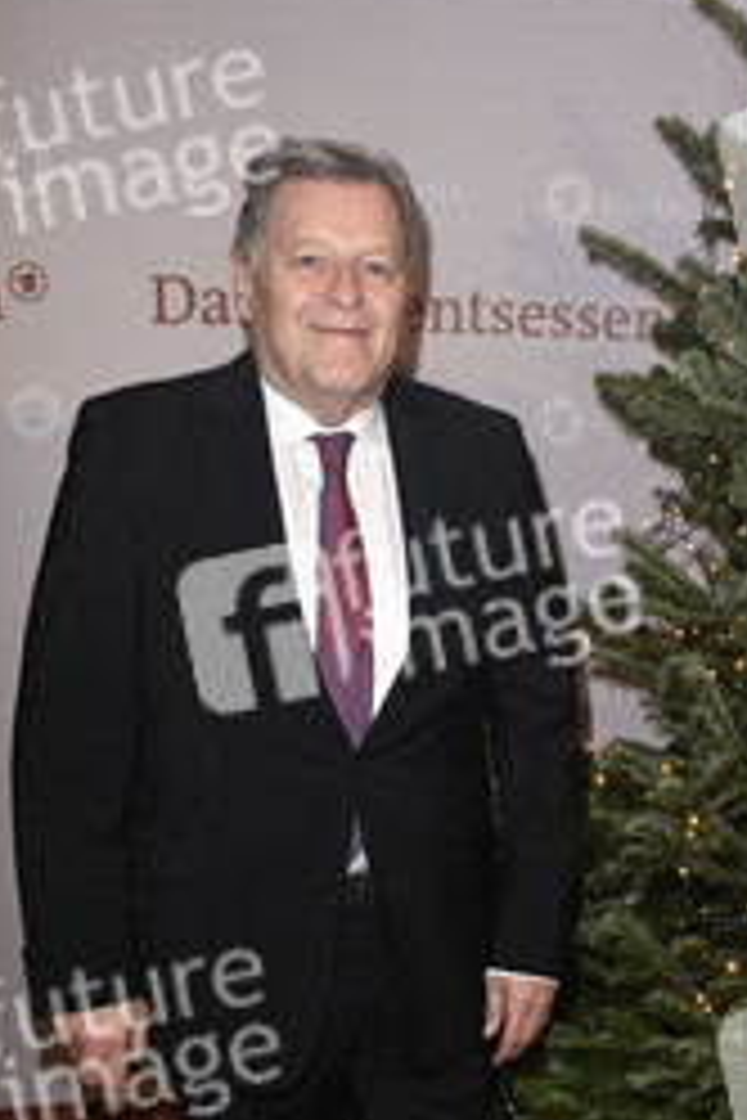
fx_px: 1649
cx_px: 540
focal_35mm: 53
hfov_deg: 25.3
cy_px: 832
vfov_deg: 36.7
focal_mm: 22
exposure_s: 1/80
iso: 640
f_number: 6.3
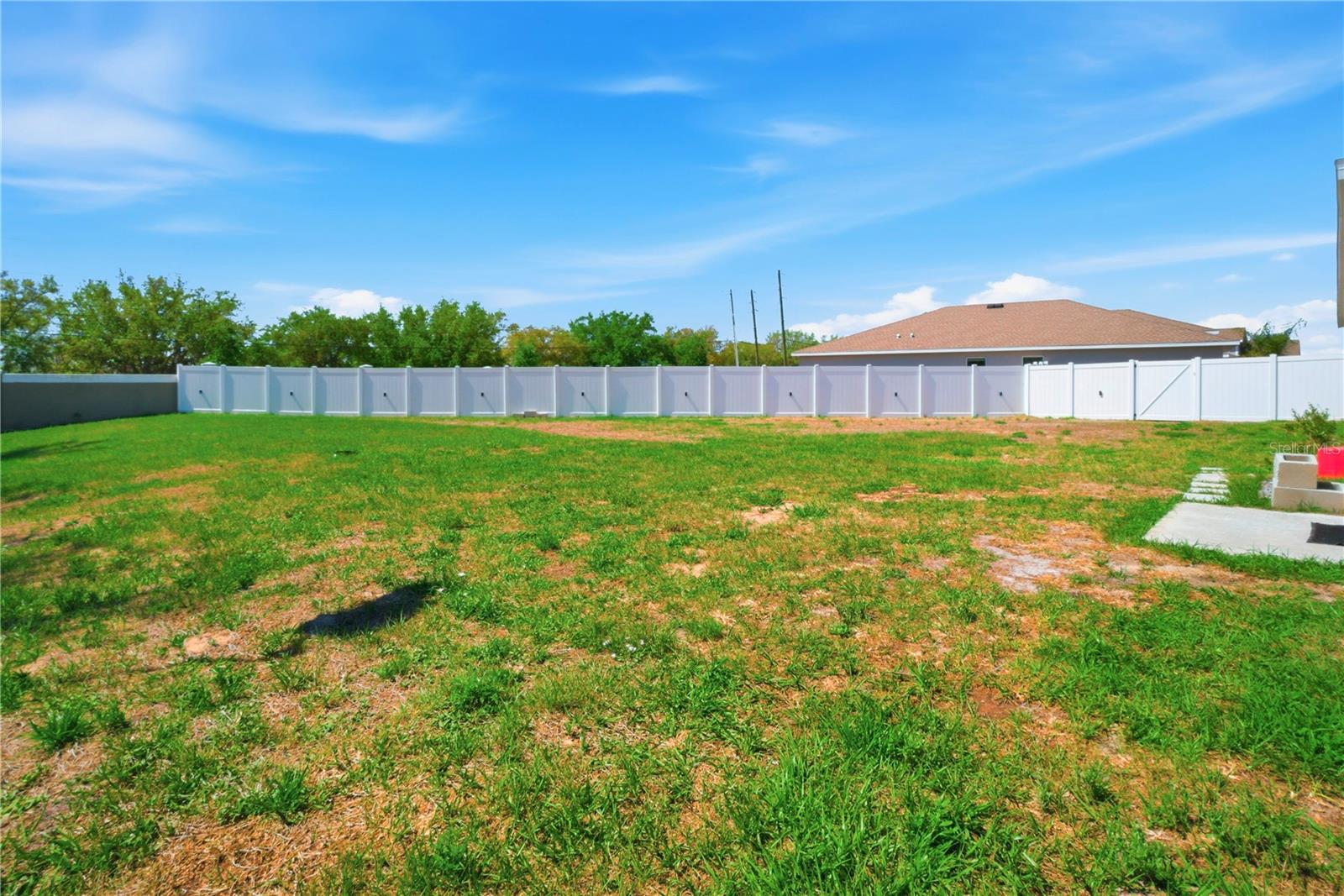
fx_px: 616
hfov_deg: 95.0
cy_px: 448
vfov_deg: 72.1
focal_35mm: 16
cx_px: 672
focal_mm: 11
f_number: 16
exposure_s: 1/100
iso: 100
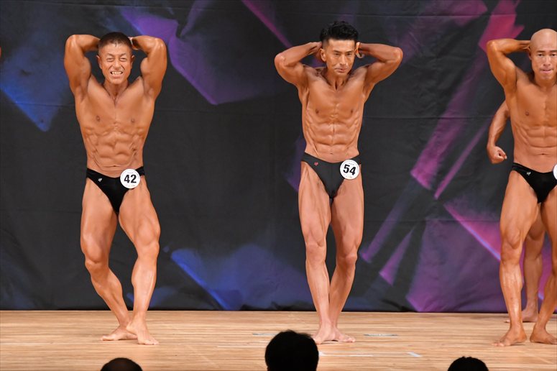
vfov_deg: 4.6
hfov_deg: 6.9
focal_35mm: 300
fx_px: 4639
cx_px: 278
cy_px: 186
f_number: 5.6
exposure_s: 1/400
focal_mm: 200
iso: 6400
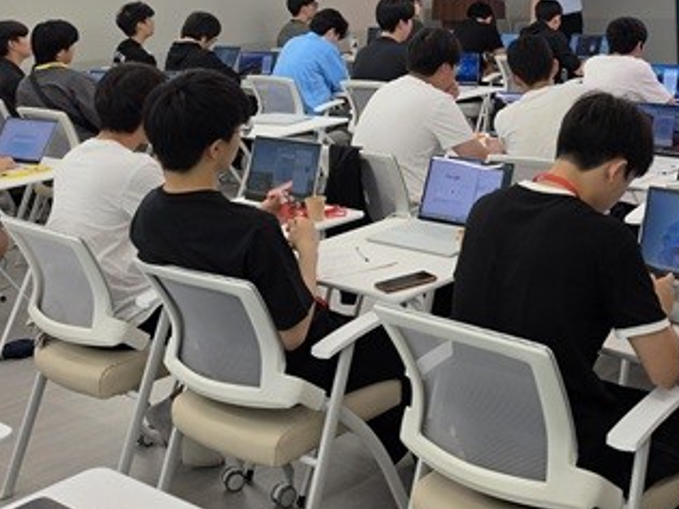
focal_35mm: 51
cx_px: 494
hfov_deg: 36.8
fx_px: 1000
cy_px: 5
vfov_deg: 27.0
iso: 25
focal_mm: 6.5
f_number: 1.4
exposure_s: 1/120
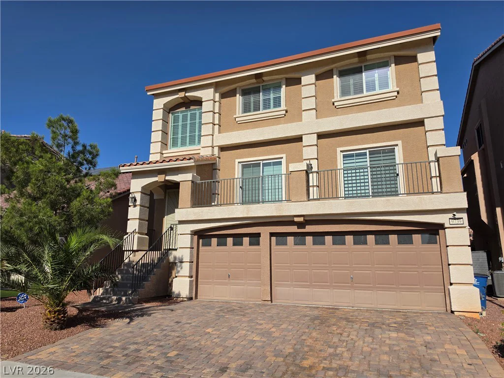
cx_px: 252
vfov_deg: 58.9
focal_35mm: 23
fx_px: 335
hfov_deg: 73.9
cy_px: 189
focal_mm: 6.5
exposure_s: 1/7939
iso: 40
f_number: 1.4
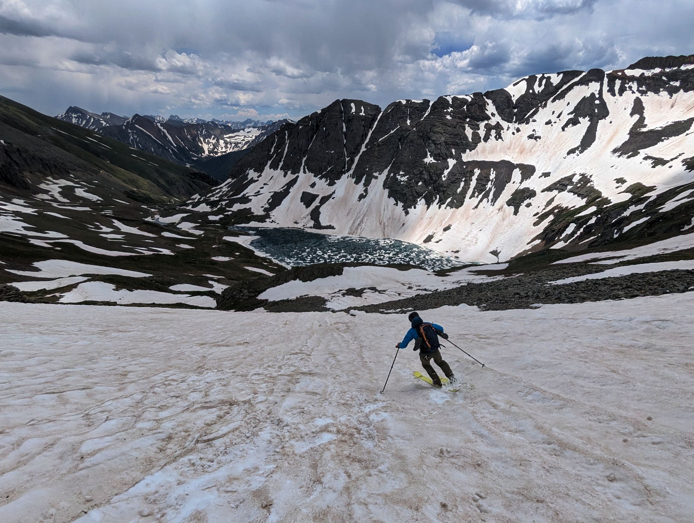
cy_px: 286
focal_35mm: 18
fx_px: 361
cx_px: 377
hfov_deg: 87.5
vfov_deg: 71.6
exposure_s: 1/4049
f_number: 2.2
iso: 51
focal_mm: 2.35
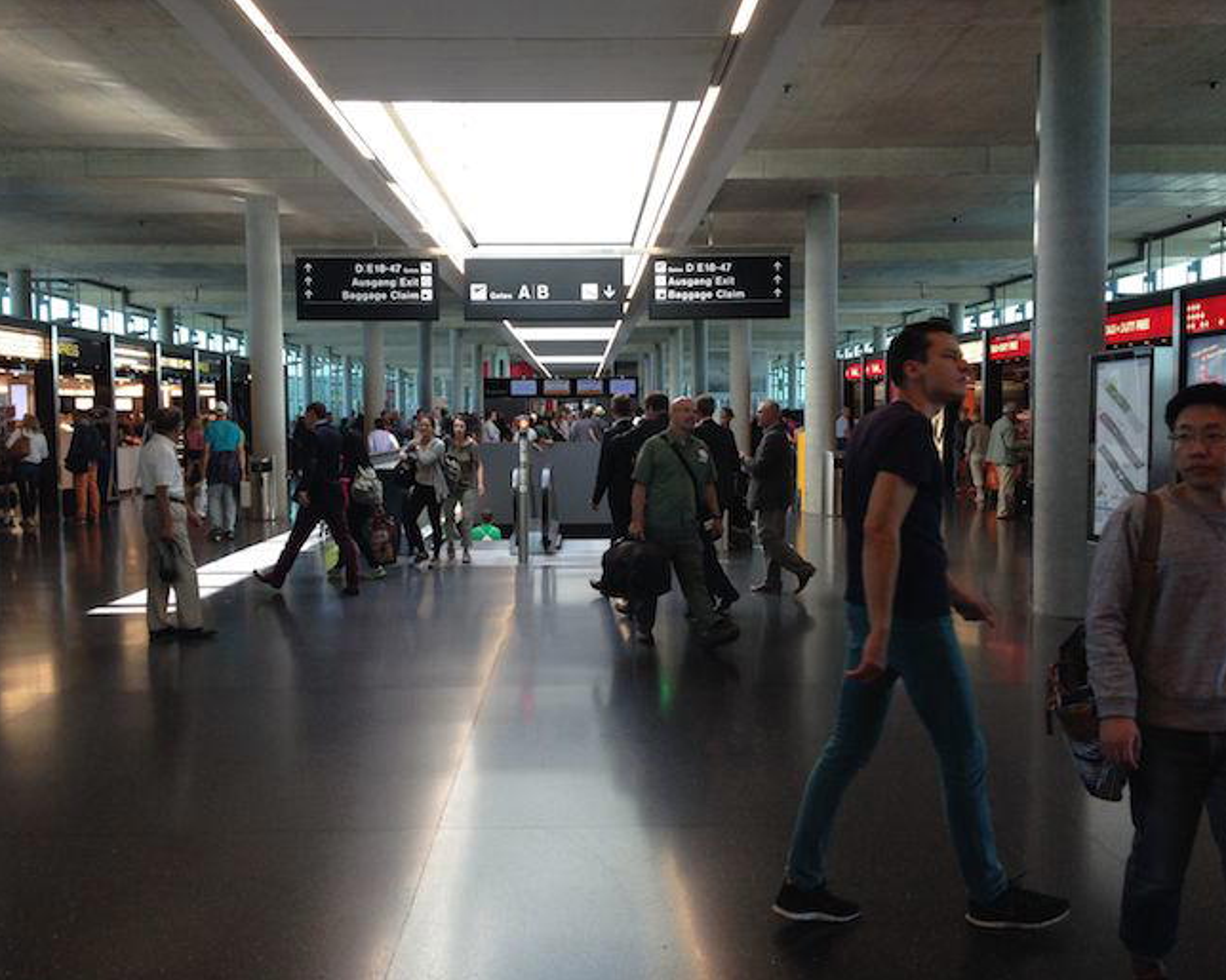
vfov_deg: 42.2
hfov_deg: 51.5
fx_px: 1270
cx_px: 596
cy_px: 494
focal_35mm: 35
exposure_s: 1/120
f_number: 2.4
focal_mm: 4.12
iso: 80
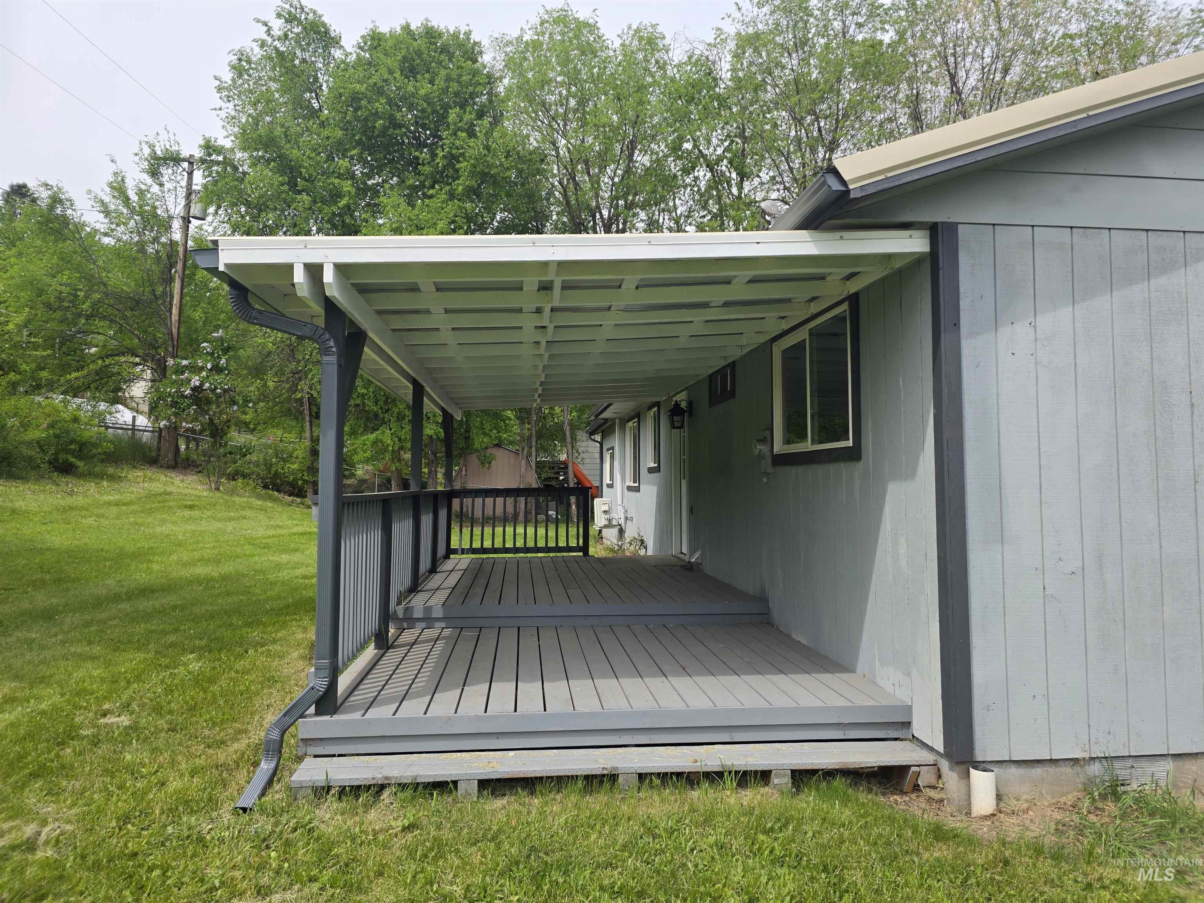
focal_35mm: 23
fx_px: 800
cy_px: 452
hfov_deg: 73.9
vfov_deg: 58.9
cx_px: 602
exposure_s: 1/3569
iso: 80
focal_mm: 6.3
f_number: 1.7
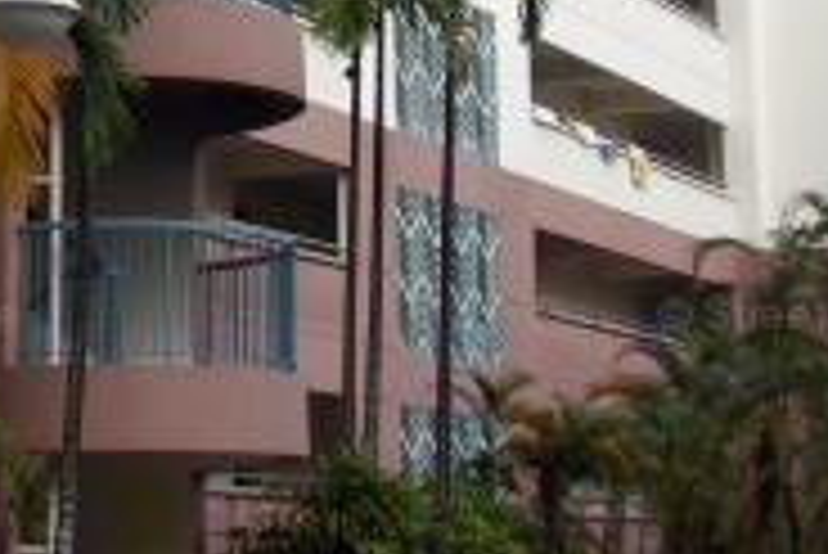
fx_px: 2647
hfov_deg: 17.5
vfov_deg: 11.7
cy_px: -131
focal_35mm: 115
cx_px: 94
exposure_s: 1/160
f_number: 2.8
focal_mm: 6.2
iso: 80
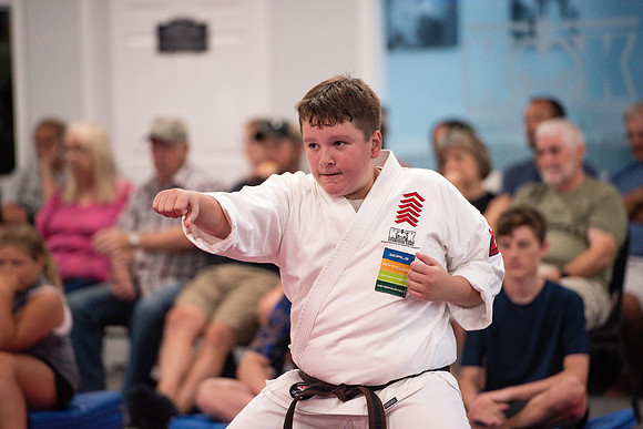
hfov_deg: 10.3
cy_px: 214
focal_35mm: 200
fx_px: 3573
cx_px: 322
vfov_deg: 6.9
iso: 1600
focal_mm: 200
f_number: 3.5
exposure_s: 1/400
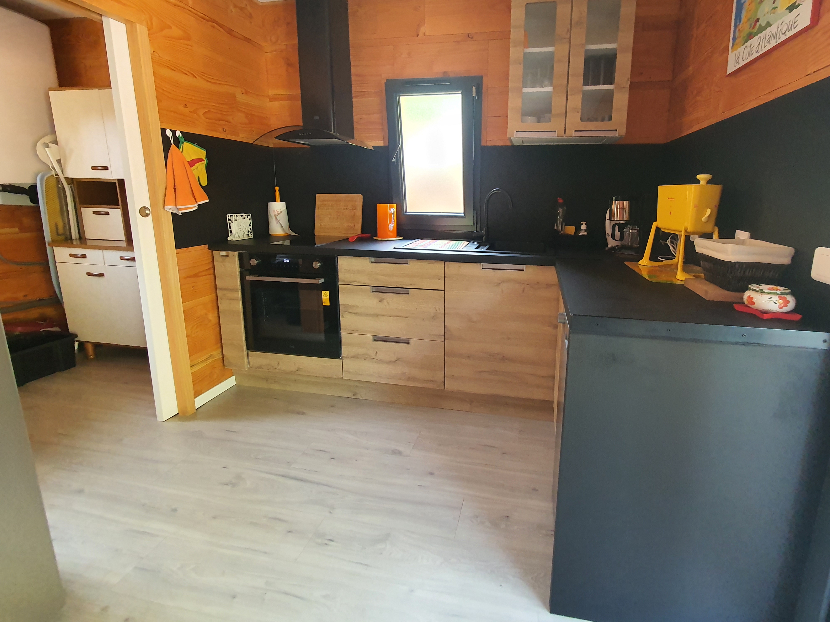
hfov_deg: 97.7
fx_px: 360
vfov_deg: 81.3
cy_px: 271
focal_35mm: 15
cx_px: 466
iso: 400
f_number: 2.2
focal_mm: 1.8
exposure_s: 1/50
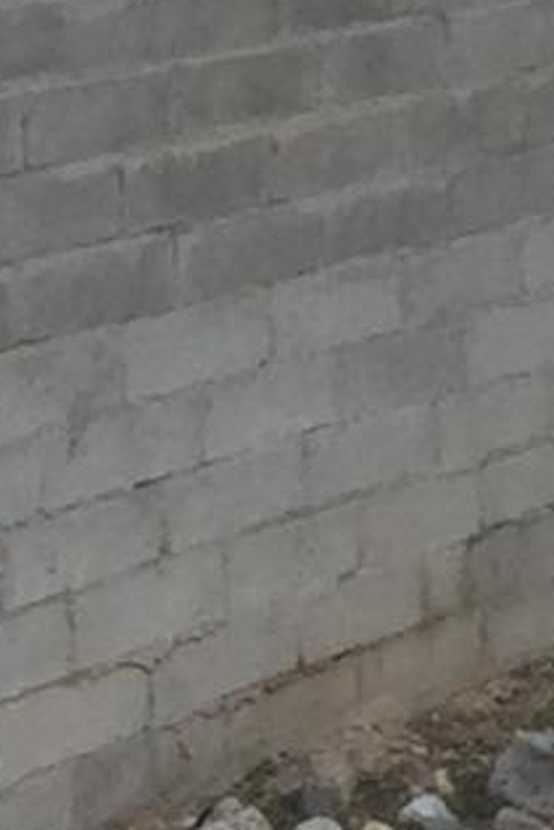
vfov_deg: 7.2
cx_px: 2208
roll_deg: -0.9
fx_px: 6624
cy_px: 693
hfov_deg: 4.4
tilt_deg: -13.5
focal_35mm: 287
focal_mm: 4.15
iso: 32
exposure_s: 1/465
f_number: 2.2
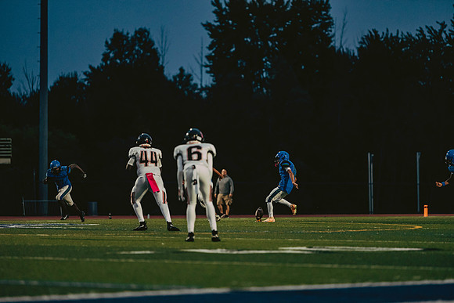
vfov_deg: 6.9
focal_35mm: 200
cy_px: 152
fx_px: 2523
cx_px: 227
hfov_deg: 10.3
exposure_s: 1/800
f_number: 2.8
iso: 2000
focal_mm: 200
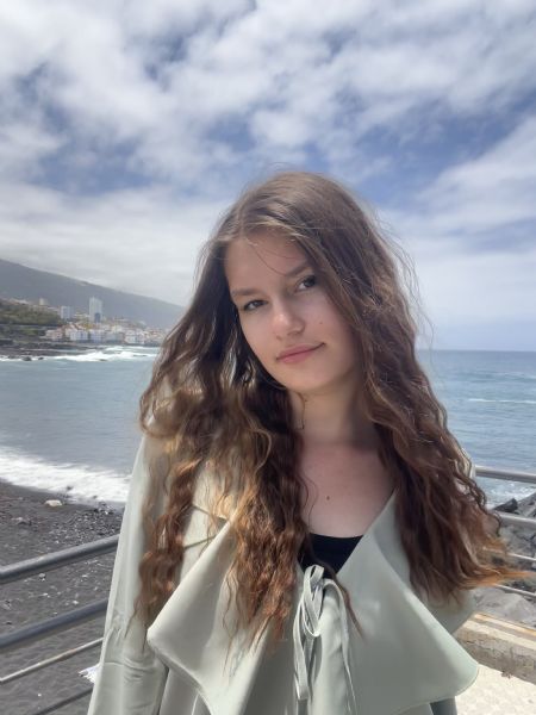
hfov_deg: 58.9
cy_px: 358
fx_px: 475
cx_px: 268
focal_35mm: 23
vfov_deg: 73.9
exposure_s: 1/931
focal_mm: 2.71
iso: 32
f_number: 2.2
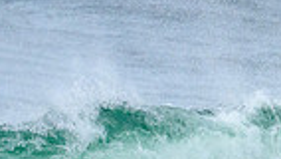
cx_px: 51
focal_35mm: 2189
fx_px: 16316
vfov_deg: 0.6
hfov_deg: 1.0
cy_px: 347
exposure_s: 1/2500
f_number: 10
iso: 2000
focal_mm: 510
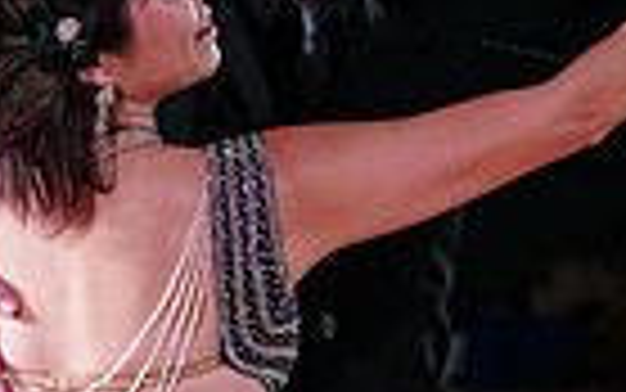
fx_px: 6964
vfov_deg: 3.2
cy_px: 712
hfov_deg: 5.1
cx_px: 308
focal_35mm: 408
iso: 2000
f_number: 4
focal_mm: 96
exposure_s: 1/320
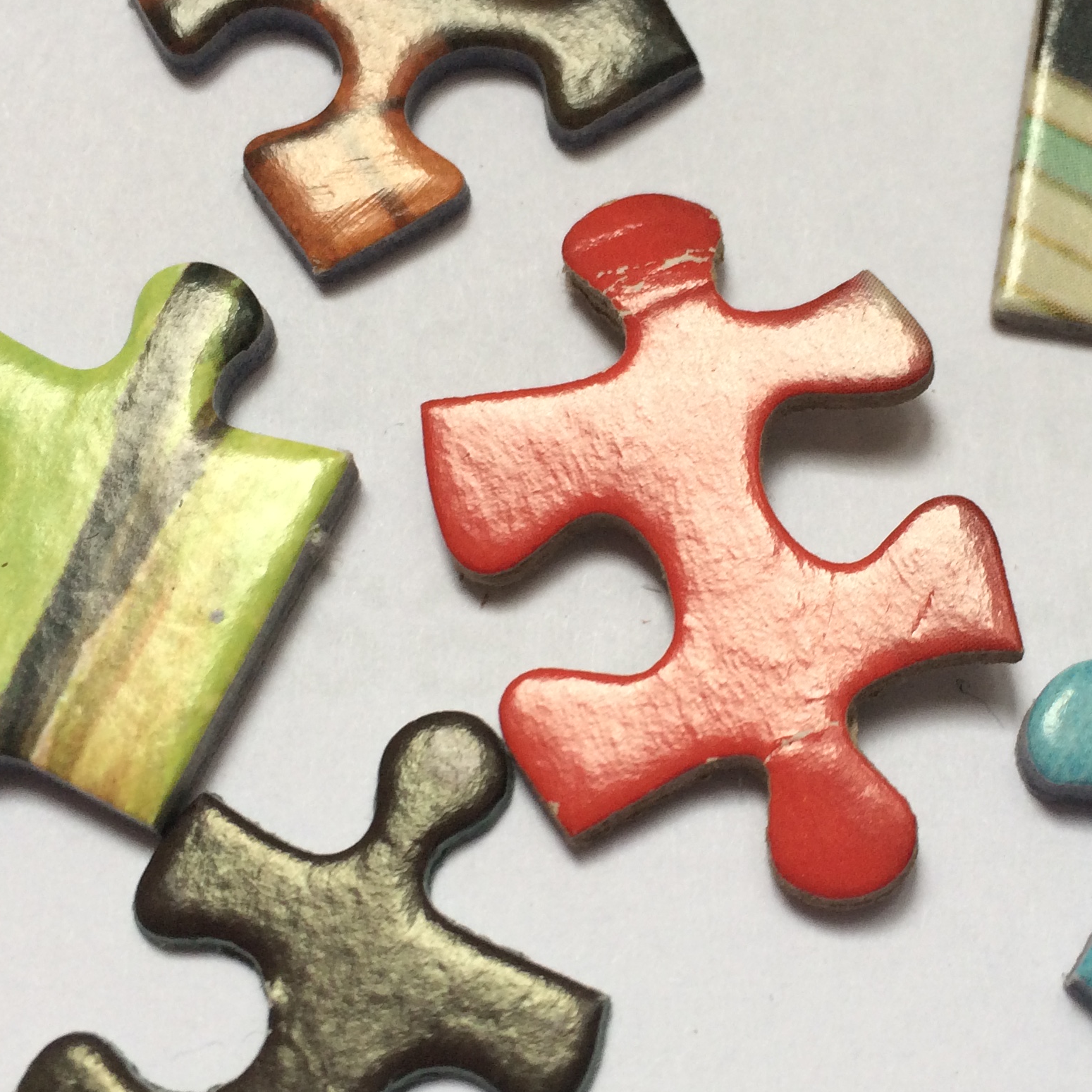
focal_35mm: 54
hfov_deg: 31.5
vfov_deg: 31.6
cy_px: 540
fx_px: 1927
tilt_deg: -67.0
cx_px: 680
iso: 64
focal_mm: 4.15
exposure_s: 1/100
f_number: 2.2
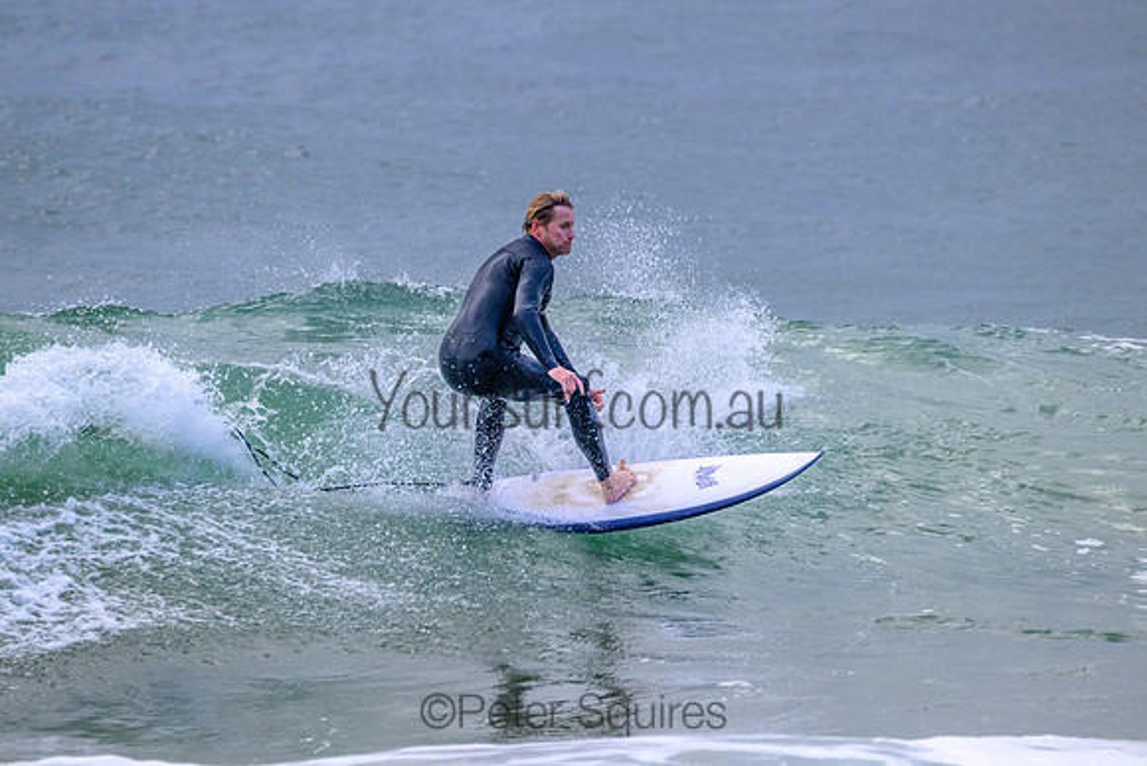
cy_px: 383
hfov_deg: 3.3
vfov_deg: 2.2
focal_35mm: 620
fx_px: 19758
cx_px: 574
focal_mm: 620
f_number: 11
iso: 4000
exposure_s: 1/1600
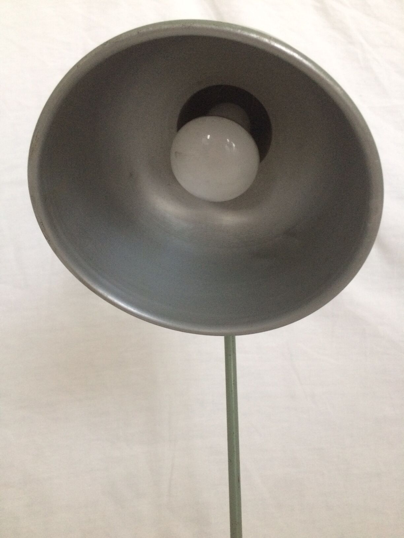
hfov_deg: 48.2
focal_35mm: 29
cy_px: 269
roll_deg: -0.8
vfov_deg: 61.7
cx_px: 202
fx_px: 451
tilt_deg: -6.7
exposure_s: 1/33
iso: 250
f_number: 2.2
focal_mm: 4.15
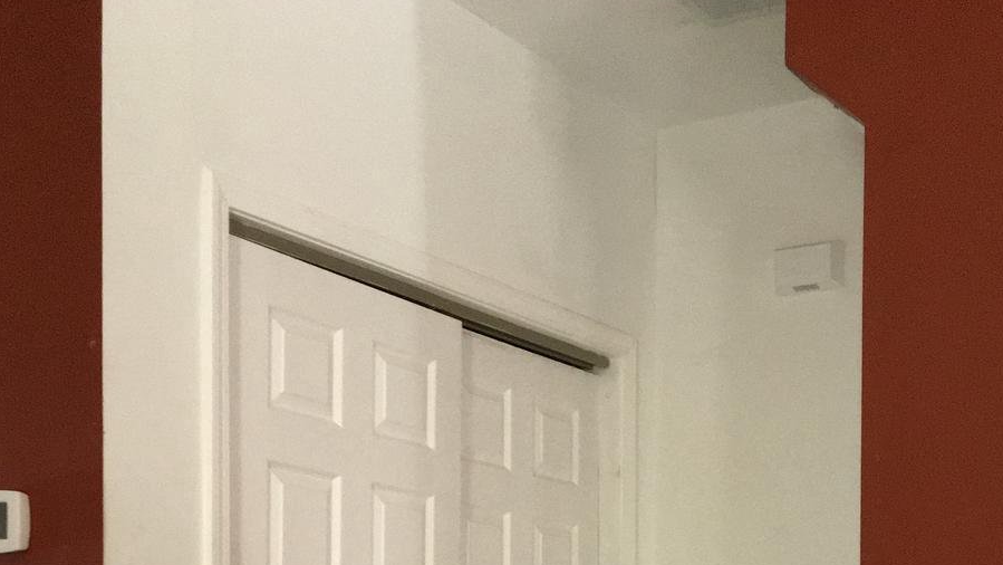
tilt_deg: -3.9
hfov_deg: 38.4
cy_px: 831
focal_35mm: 54
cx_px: 443
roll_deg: -1.9
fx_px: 1436
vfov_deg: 19.5
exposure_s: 1/33
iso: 250
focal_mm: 4.15
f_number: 2.2
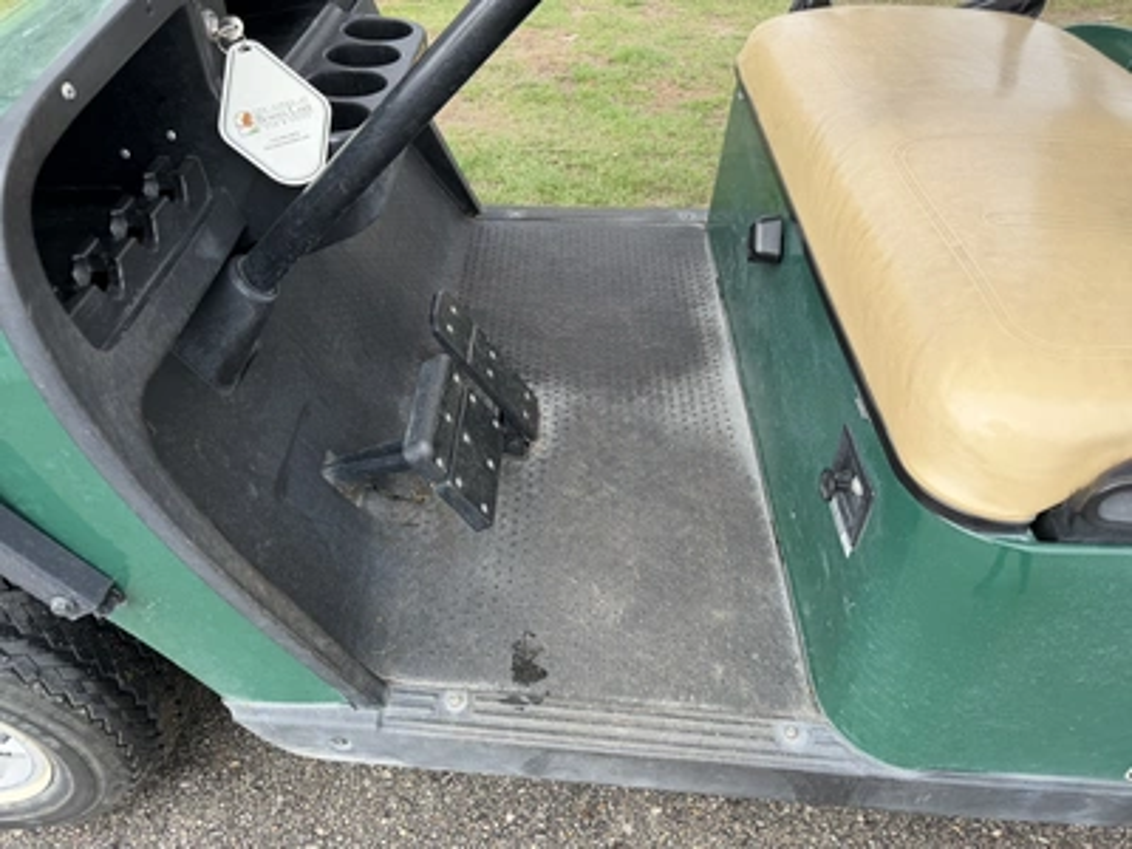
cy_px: 424
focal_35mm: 24
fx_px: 785
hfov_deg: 71.6
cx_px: 566
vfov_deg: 56.8
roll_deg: -8.8
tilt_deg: -40.4
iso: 100
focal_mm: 6.76
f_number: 1.78
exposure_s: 1/1464
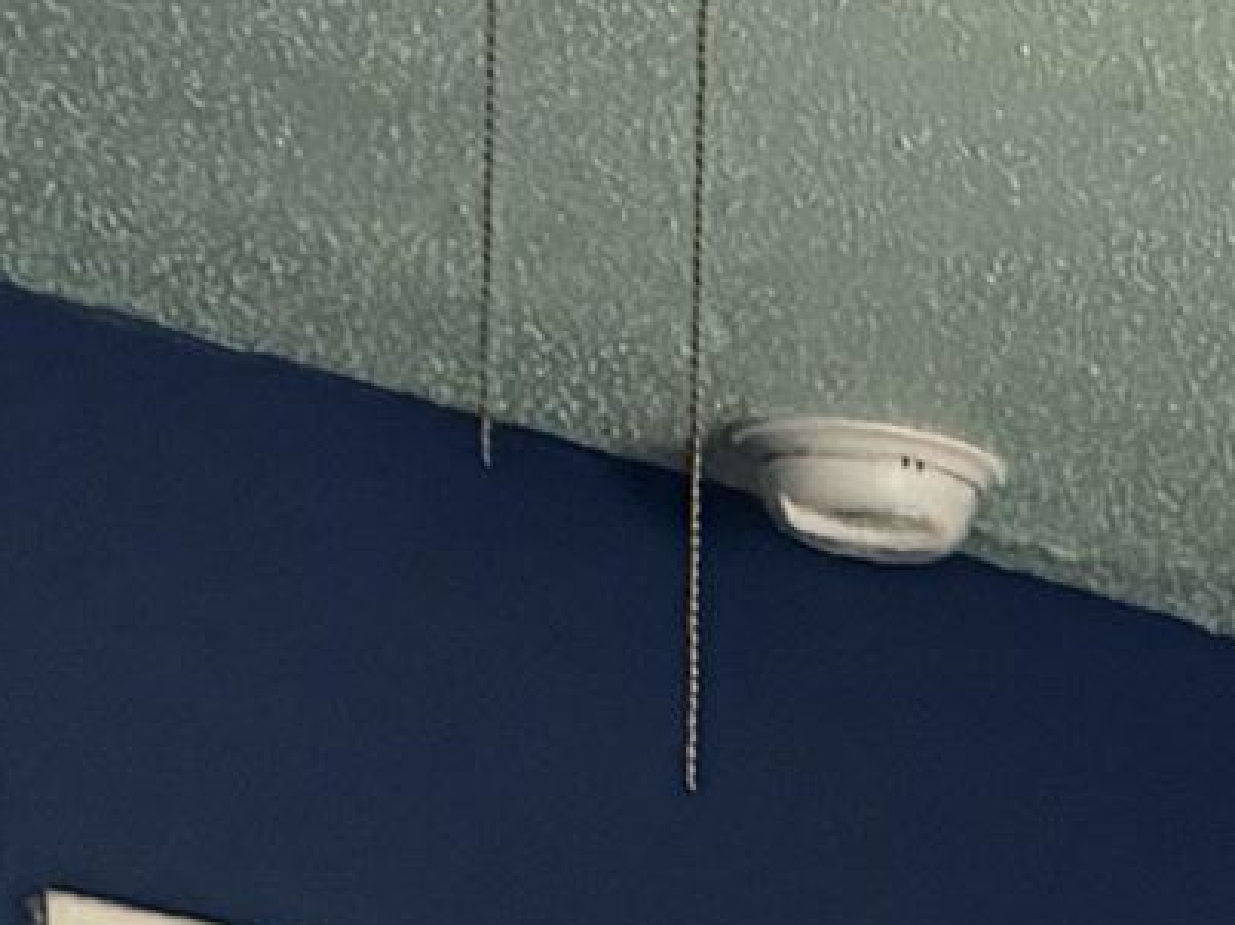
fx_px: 6527
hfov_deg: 8.8
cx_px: 3711
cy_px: 2463
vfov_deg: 7.4
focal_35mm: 183
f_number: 1.78
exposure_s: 1/40
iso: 800
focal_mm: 6.76
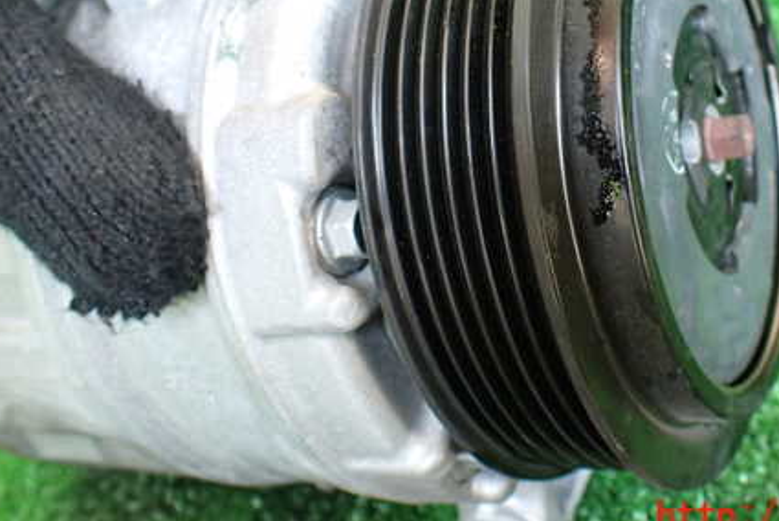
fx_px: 953
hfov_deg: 43.8
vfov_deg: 30.0
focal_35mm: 44
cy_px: 128
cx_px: 521
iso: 500
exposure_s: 1/125
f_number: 2.3
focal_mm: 5.4
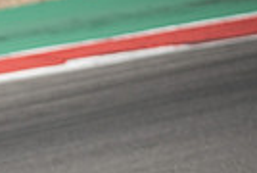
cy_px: 303
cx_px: -236
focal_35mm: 1296
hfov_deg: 1.6
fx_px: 9273
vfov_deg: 1.1
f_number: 2.8
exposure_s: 1/2000
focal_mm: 200
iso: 125
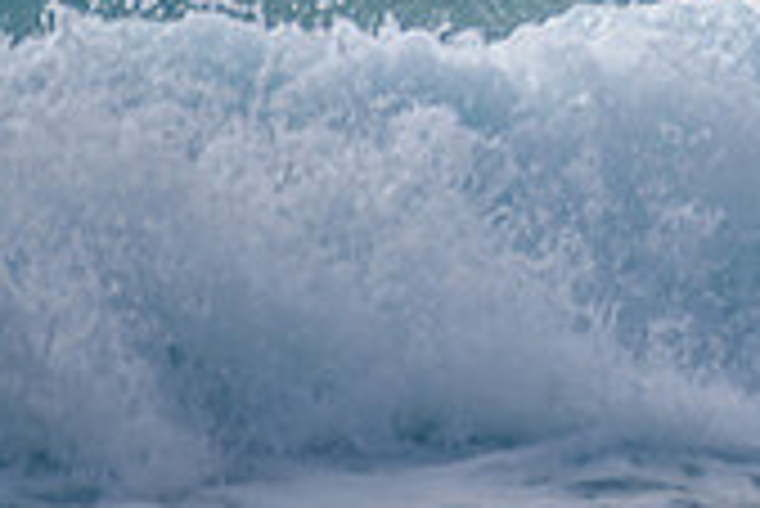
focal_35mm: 2104
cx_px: 1198
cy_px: -397
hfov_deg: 1.0
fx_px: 44455
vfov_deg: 0.7
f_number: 5.6
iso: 140
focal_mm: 500
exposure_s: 1/2000
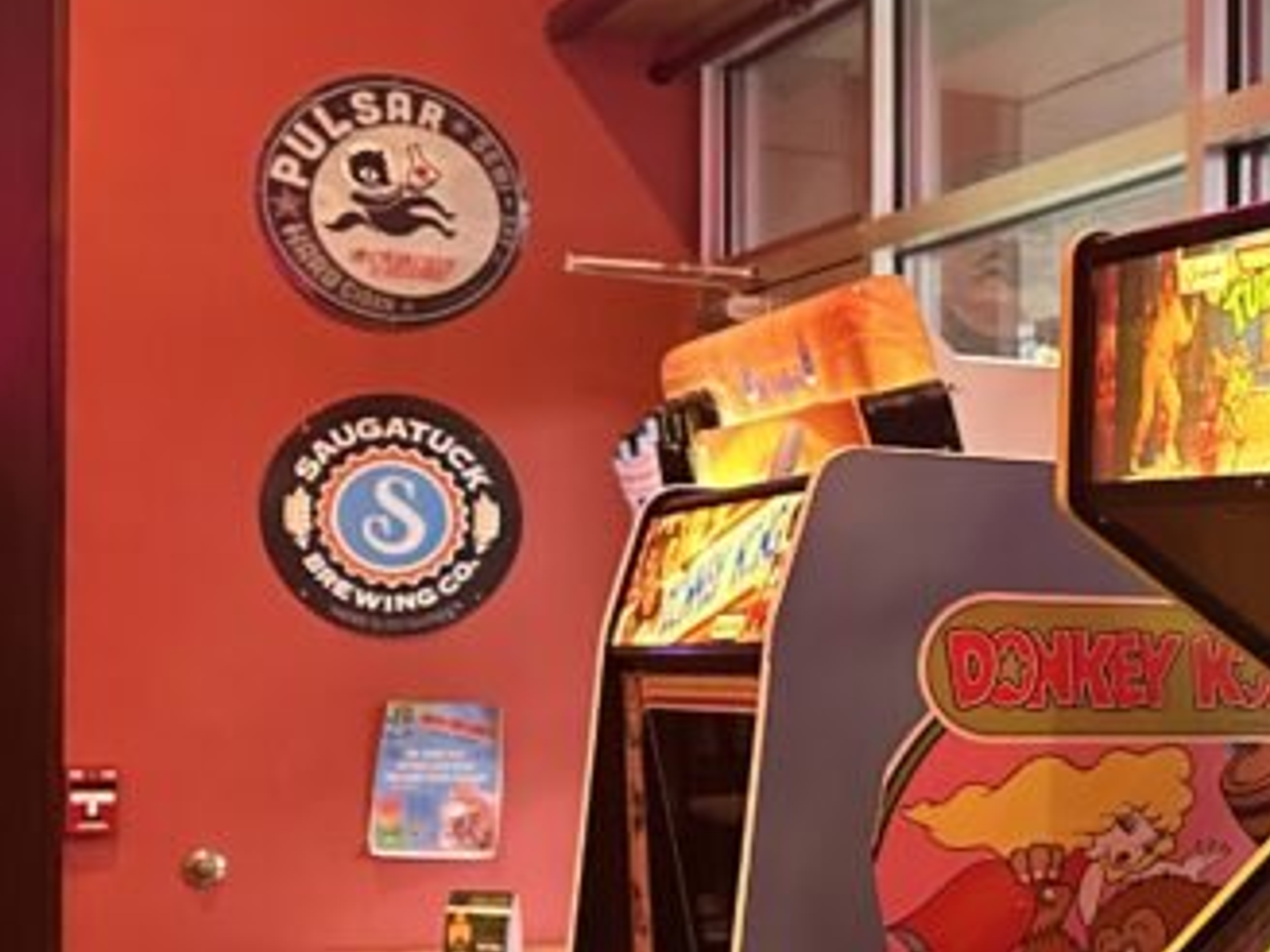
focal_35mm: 75
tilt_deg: -1.2
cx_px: 1657
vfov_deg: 19.5
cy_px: 708
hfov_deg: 23.0
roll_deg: -1.1
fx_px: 2752
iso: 800
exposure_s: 1/60
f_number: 1.78
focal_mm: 6.86
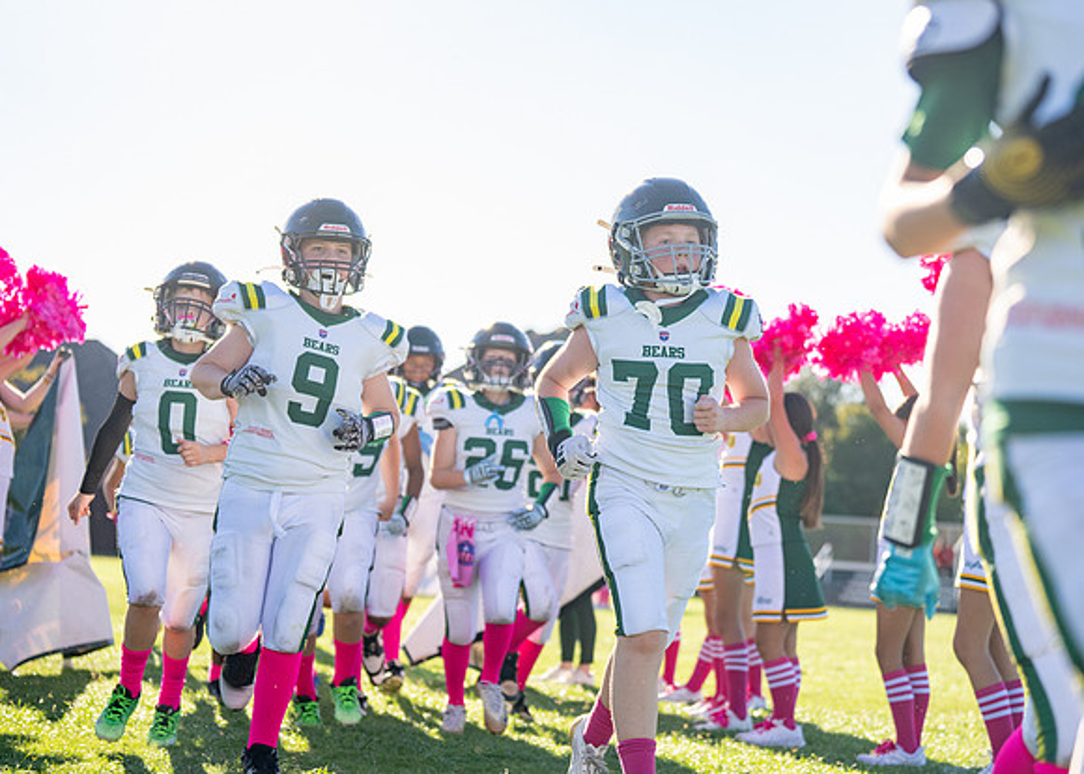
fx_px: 2334
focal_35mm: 76
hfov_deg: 26.1
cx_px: 600
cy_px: 374
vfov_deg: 18.8
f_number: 2.8
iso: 400
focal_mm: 70
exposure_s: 1/3200
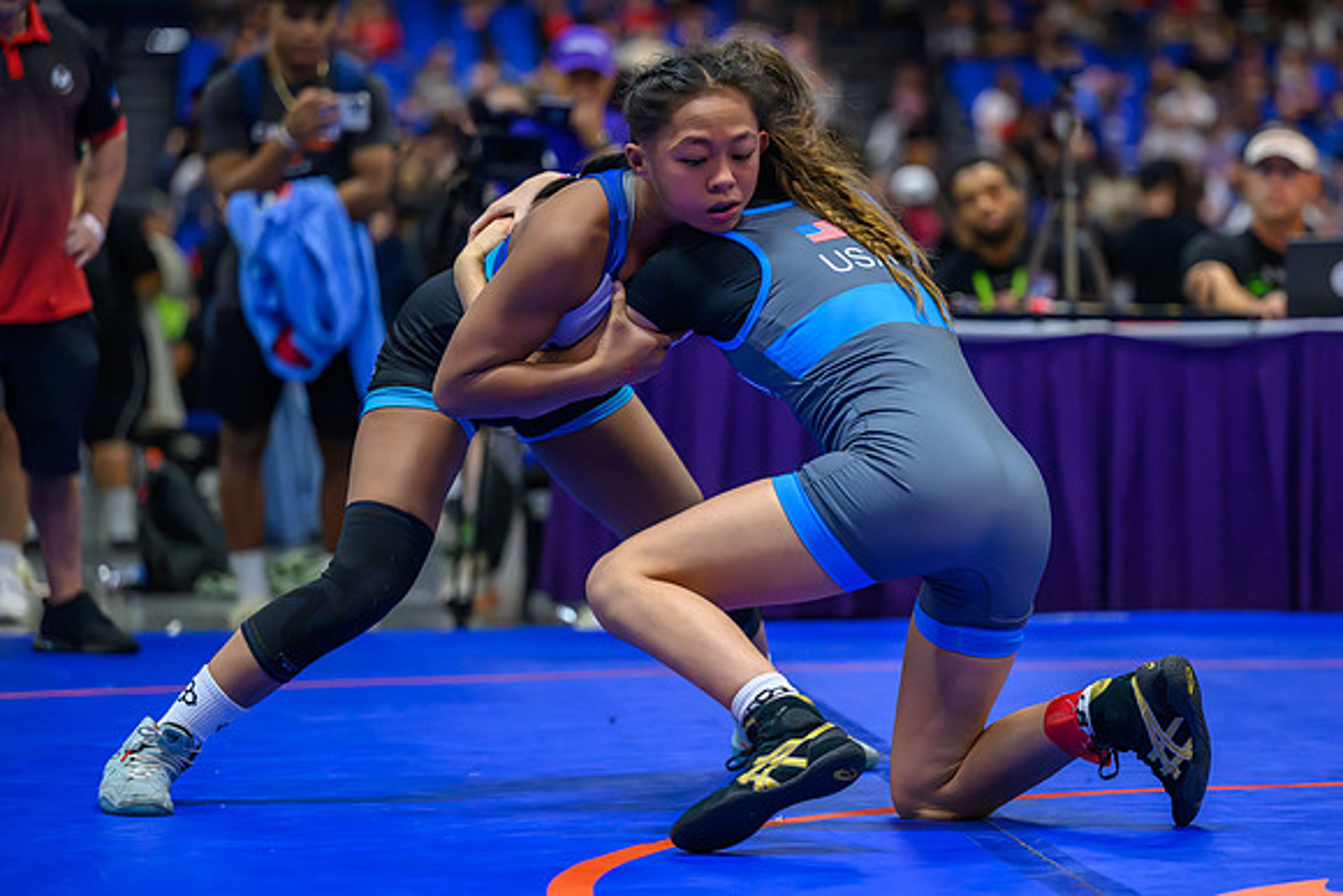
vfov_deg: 10.3
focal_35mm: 133
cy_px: 390
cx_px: 760
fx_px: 4955
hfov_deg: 15.4
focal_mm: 115
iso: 12800
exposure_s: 1/800
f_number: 2.8
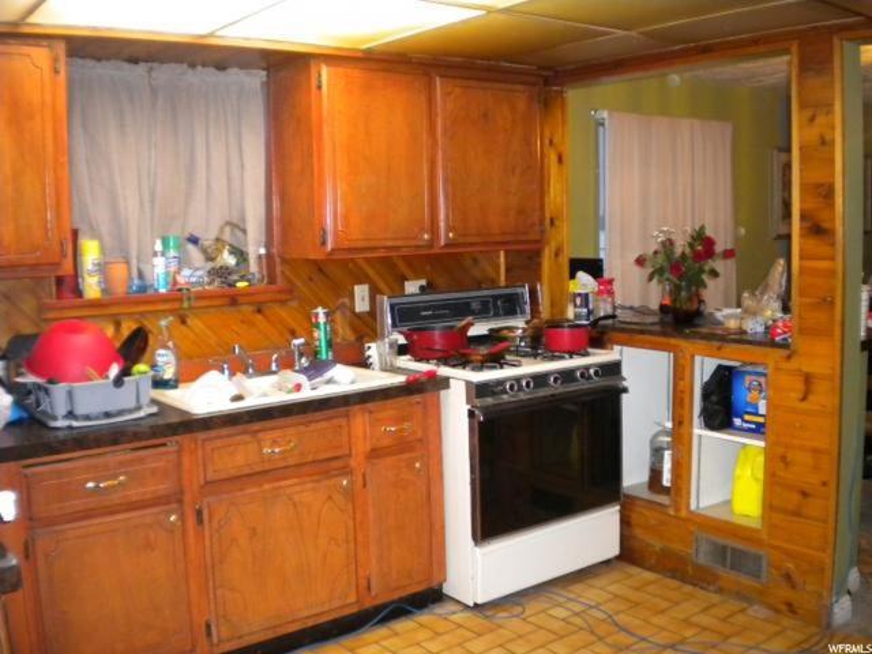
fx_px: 882
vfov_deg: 40.7
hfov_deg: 52.6
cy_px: 327
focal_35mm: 35
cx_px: 436
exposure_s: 1/30
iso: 429
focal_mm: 6.3
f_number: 3.1
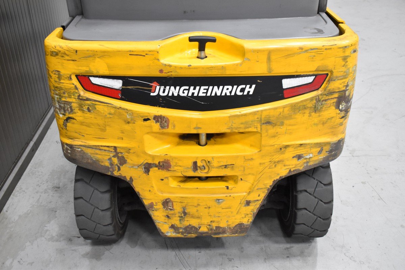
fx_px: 405
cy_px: 135
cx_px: 202
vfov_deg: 36.9
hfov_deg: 53.1
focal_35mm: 36
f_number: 4.5
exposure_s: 1/40
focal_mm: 24
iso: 1600
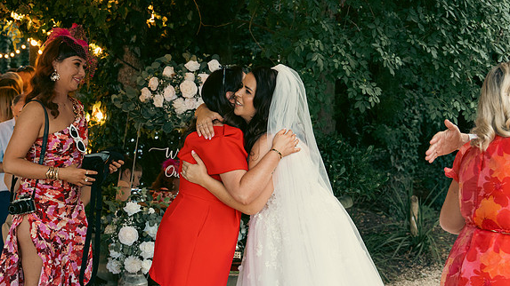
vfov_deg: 23.0
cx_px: 257
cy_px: 154
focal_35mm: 52
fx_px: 703
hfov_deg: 39.9
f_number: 3.5
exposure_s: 1/200
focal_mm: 33
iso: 640
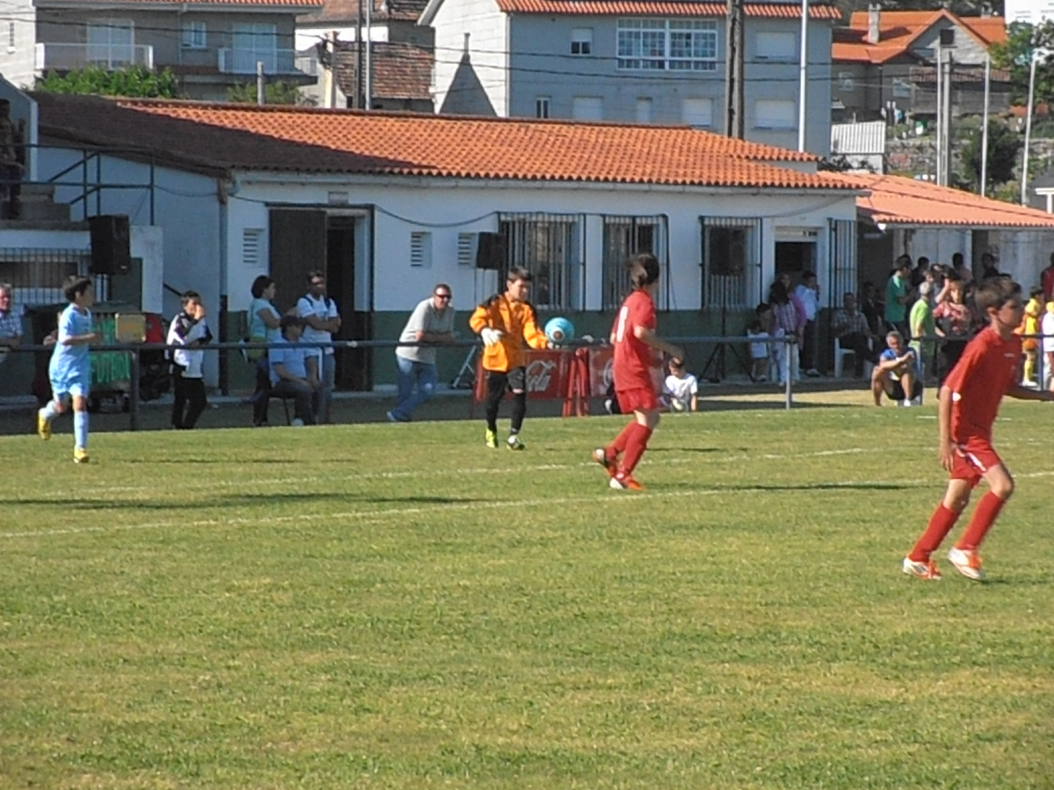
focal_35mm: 198
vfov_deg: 7.5
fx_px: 6029
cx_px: 527
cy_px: 395
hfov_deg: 10.0
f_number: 15
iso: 400
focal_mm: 35.05
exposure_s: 1/160
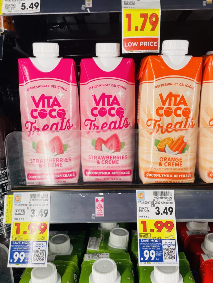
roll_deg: +1.7
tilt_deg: +0.1
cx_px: 108
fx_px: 238
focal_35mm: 29
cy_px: 145
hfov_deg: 48.2
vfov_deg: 61.6
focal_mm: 4.2
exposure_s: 1/121
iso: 32
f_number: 1.6
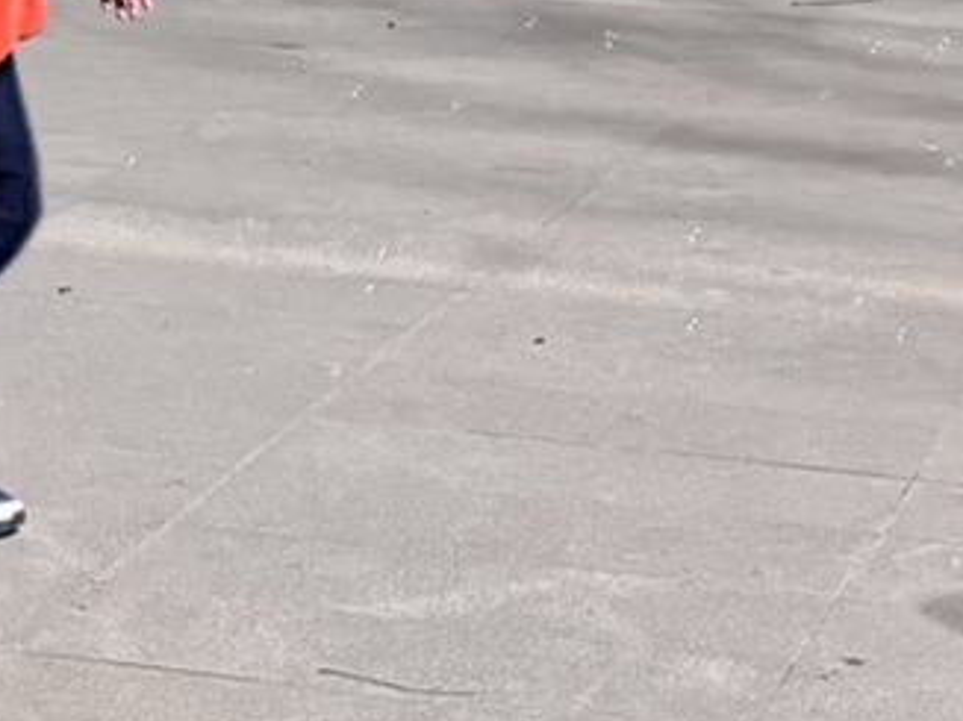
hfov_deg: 13.3
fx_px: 4088
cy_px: -848
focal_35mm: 147
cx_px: 71
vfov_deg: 9.3
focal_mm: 6.76
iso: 800
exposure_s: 1/33
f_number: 1.78
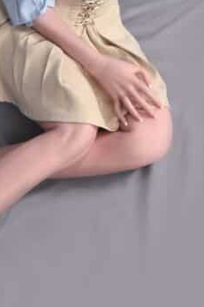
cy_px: 69
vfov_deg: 18.9
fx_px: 912
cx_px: 21
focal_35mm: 107
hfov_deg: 12.7
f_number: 6.3
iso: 1000
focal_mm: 31
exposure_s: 1/80
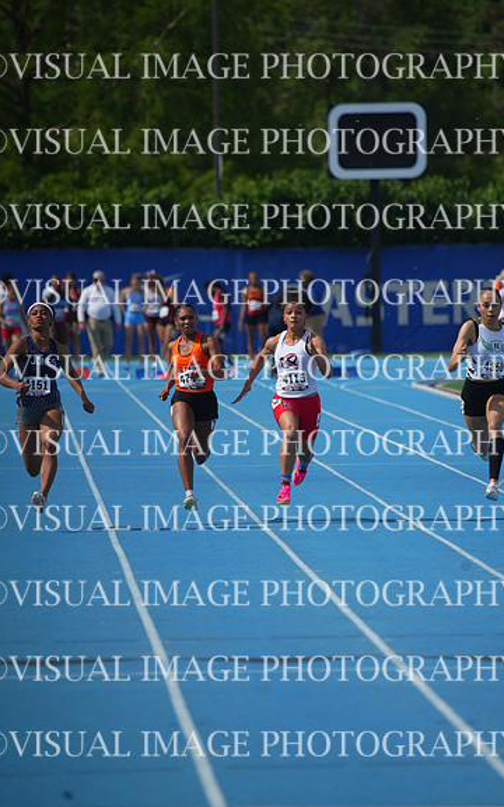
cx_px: 251
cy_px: 405
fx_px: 7890
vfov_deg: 5.9
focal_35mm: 359
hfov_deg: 3.7
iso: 320
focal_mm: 350
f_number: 5.6
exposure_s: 1/2500
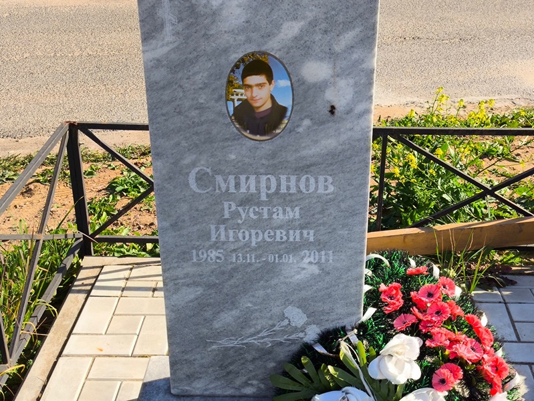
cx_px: 267
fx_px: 772
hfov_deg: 38.2
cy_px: 200
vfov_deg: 29.1
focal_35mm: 50
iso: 50
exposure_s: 1/1046
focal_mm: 4.71
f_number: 1.7
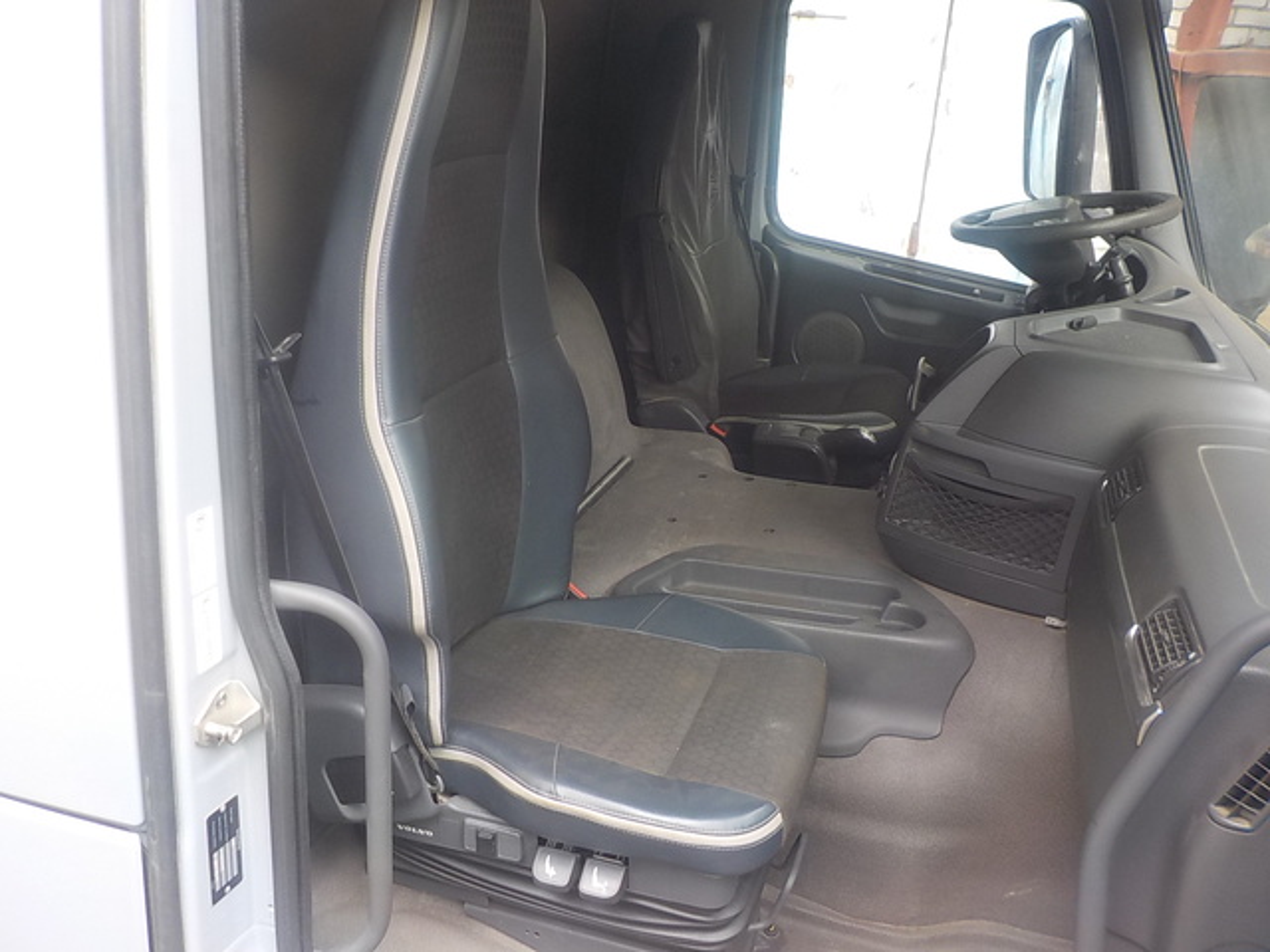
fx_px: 1101
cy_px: 476
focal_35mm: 30
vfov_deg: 46.8
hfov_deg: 60.0
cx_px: 635
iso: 125
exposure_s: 1/40
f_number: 3.3
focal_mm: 4.1
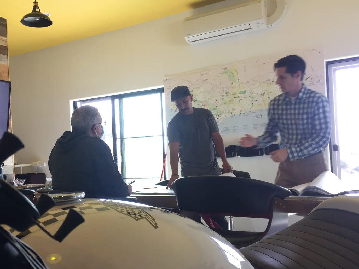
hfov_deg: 48.5
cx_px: 135
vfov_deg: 37.5
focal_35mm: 38
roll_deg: +2.2
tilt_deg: +0.4
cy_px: 164
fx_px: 394
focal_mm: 4.15
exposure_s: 1/60
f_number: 2.2
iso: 32
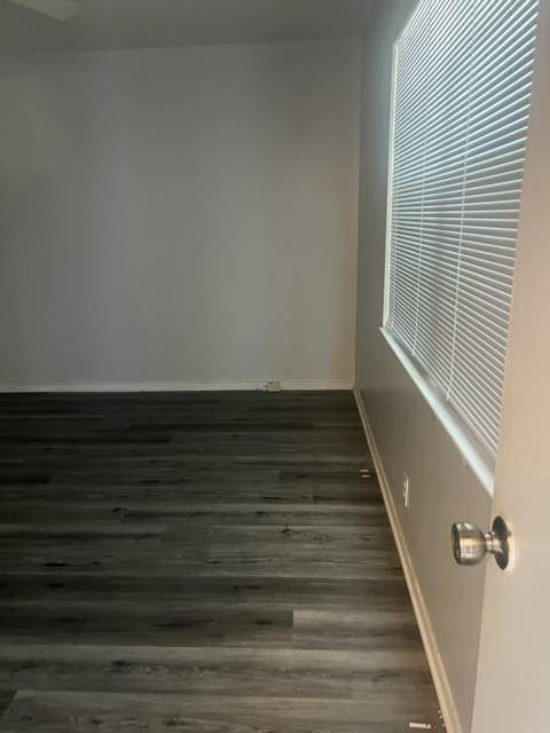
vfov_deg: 67.3
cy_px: 366
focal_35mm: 26
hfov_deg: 53.1
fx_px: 551
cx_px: 275
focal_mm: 5.7
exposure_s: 1/40
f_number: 1.5
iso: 400
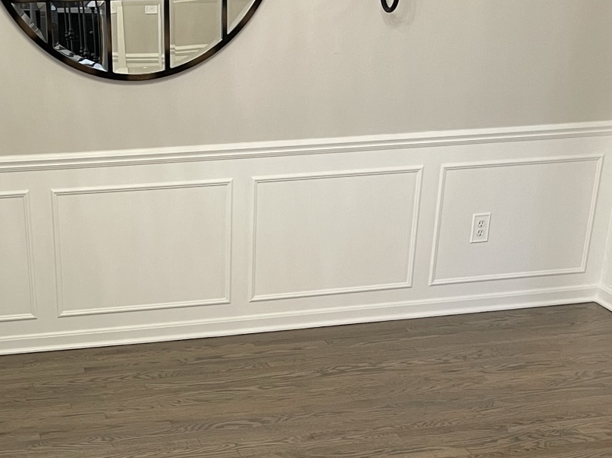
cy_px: 473
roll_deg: +0.8
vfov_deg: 21.4
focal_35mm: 66
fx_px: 1167
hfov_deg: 29.0
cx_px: 168
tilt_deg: -27.5
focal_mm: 4.2
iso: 80
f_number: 1.6
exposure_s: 1/60
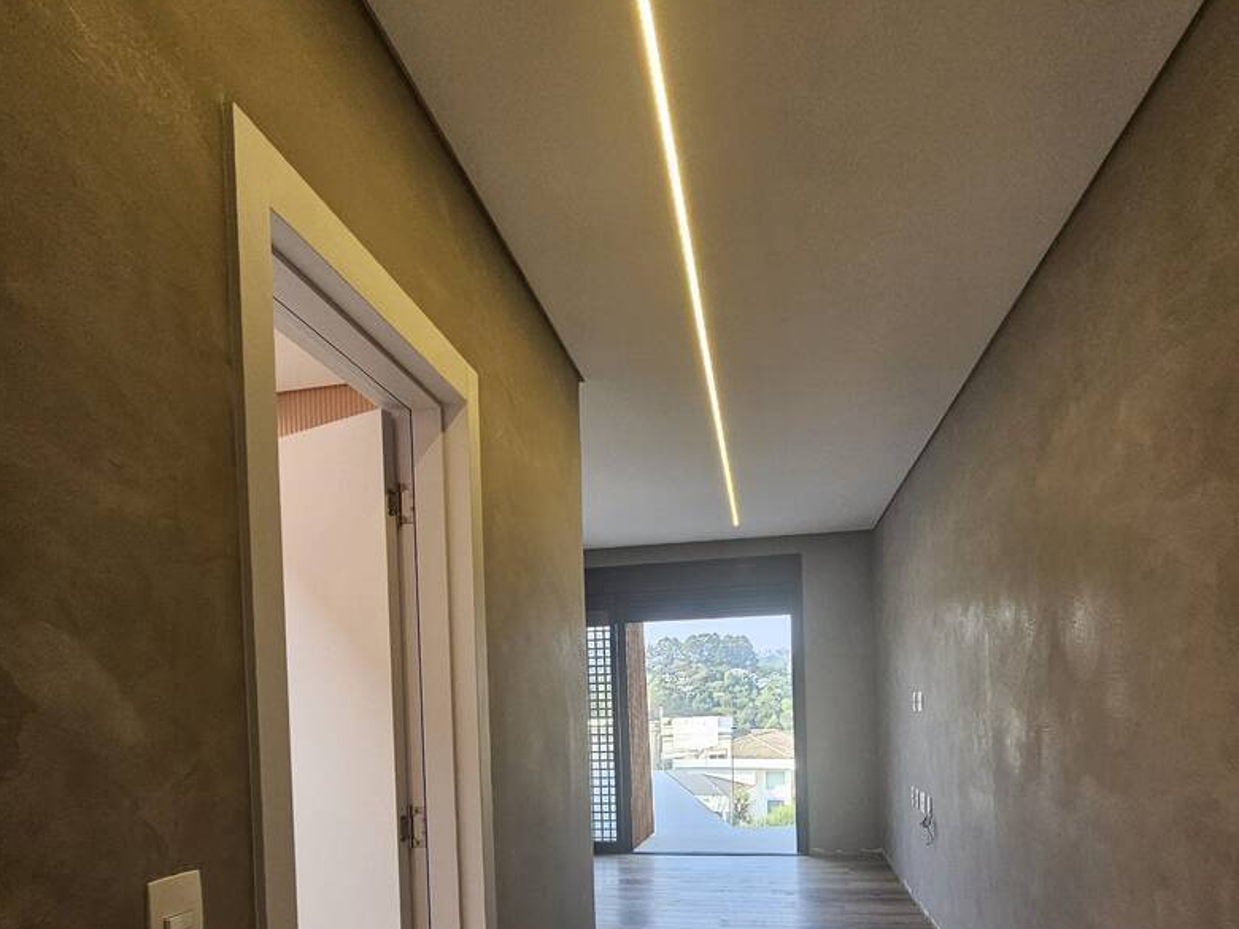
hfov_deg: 87.7
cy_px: 715
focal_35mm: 18
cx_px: 637
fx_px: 644
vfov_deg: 66.4
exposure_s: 1/359
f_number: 2.2
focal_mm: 2.2
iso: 250
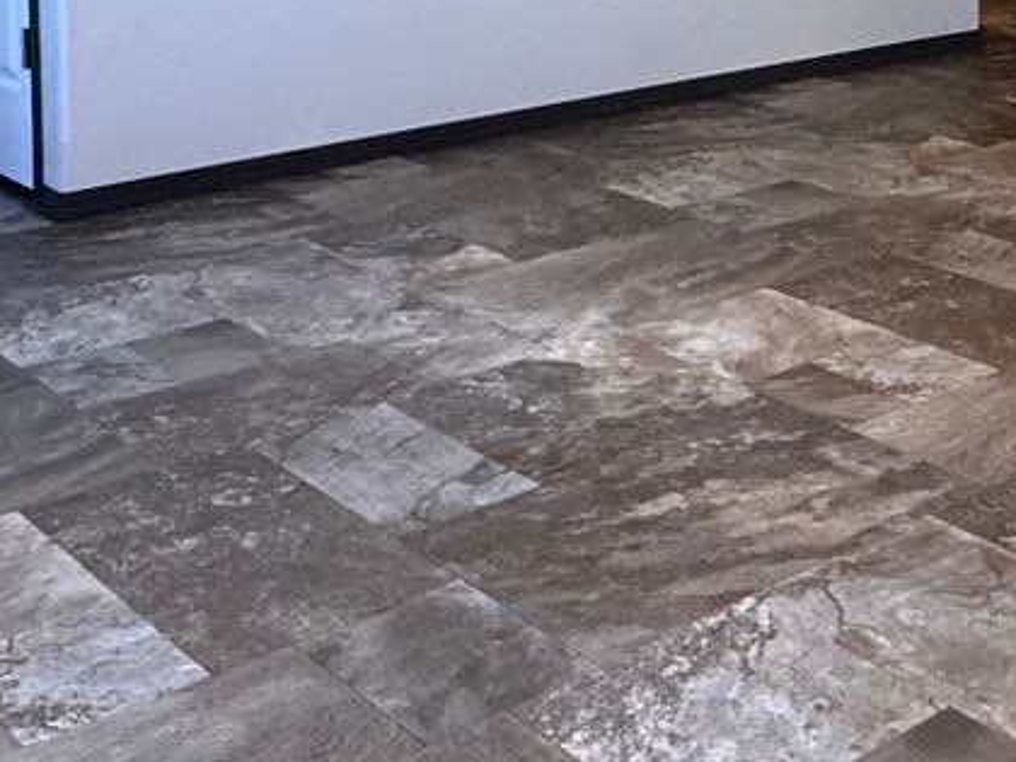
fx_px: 1878
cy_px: -145
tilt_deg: -5.0
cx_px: 948
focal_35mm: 64
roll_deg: -1.3
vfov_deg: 21.4
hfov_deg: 28.9
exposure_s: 1/60
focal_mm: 2.22
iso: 200
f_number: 2.2
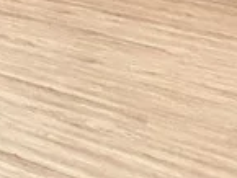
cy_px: -271
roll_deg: -0.4
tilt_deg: +3.0
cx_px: -332
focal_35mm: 99
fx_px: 678
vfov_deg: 11.7
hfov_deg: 13.9
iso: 200
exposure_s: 1/120
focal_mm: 2.22
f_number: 2.2
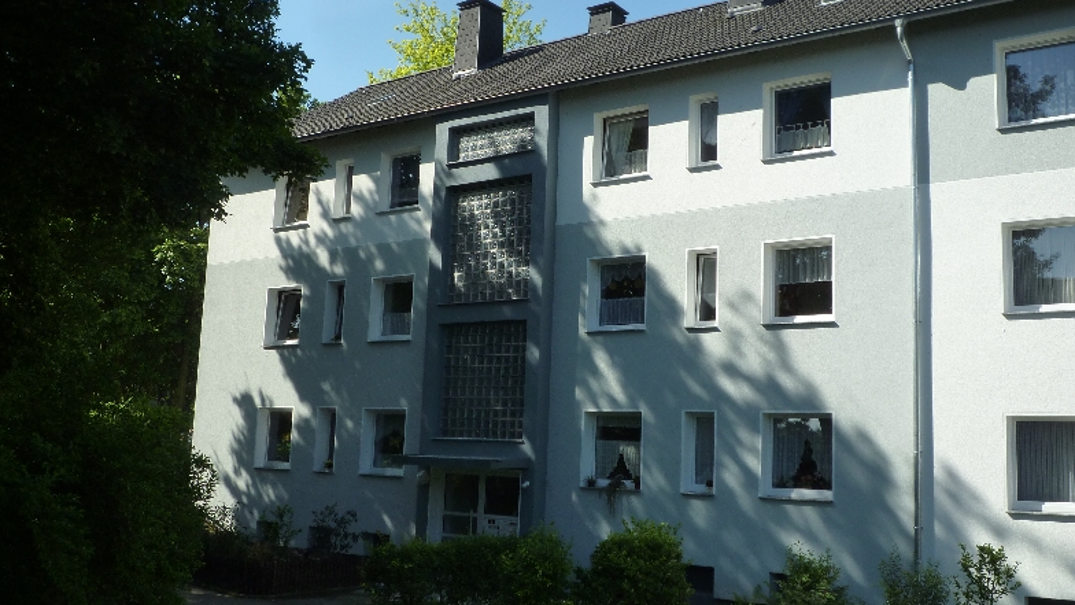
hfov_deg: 50.5
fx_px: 1140
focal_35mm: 40
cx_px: 544
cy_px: 289
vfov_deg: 29.7
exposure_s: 1/640
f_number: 3.8
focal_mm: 6.3
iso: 125
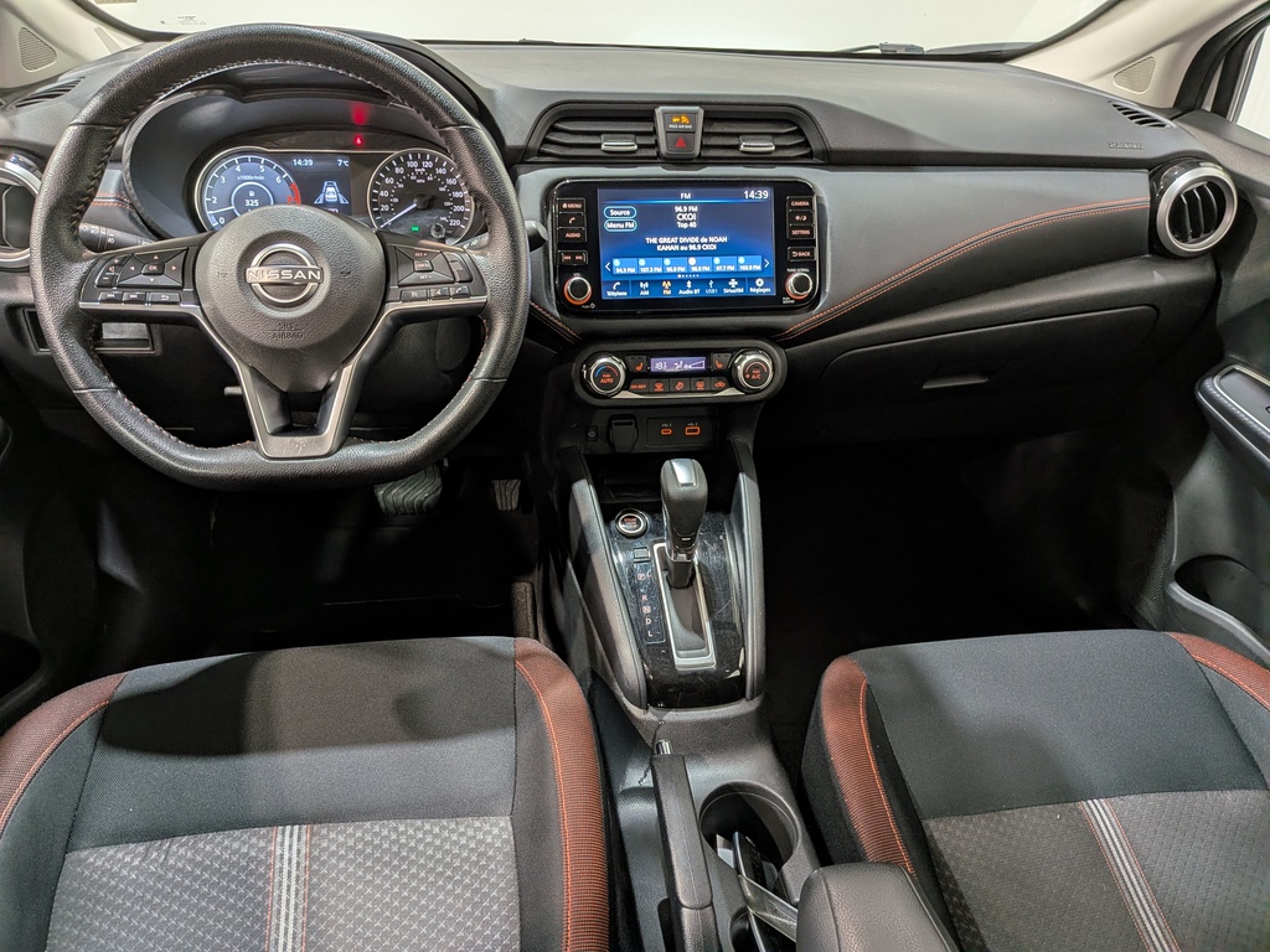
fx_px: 881
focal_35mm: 24
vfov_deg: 56.8
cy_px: 476
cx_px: 635
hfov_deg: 71.6
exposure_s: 1/40
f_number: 1.7
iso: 76
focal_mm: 4.53
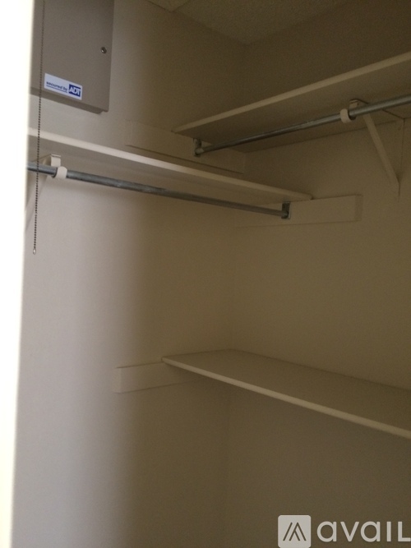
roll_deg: -1.9
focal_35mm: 29
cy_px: 274
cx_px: 206
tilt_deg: -5.5
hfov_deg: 48.2
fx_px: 459
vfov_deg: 61.7
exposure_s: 1/30
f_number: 2.2
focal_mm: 4.15
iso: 250
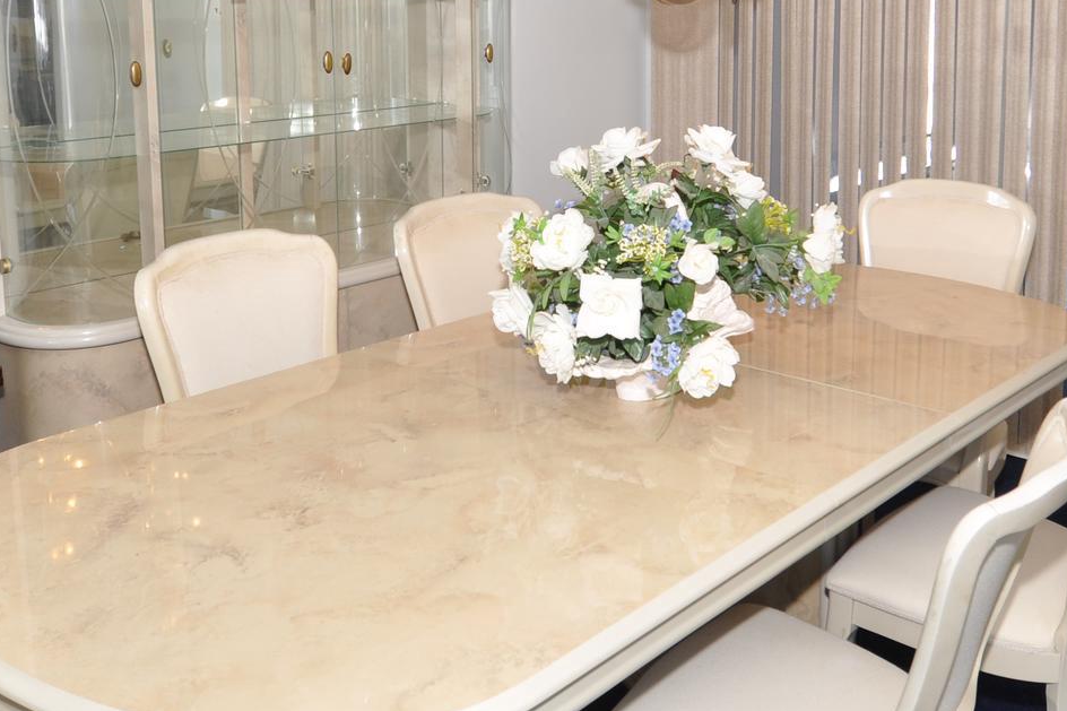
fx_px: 1156
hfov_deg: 49.4
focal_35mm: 39
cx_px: 607
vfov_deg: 33.4
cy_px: 163
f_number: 4
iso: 250
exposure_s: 1/60
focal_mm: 12
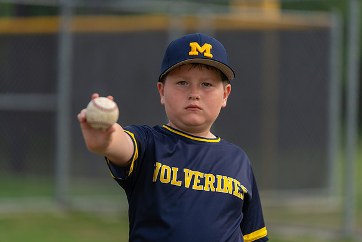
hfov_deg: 11.1
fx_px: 1871
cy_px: 121
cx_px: 181
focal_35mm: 186
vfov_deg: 7.4
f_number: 2.8
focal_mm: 186
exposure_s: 1/320
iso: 200
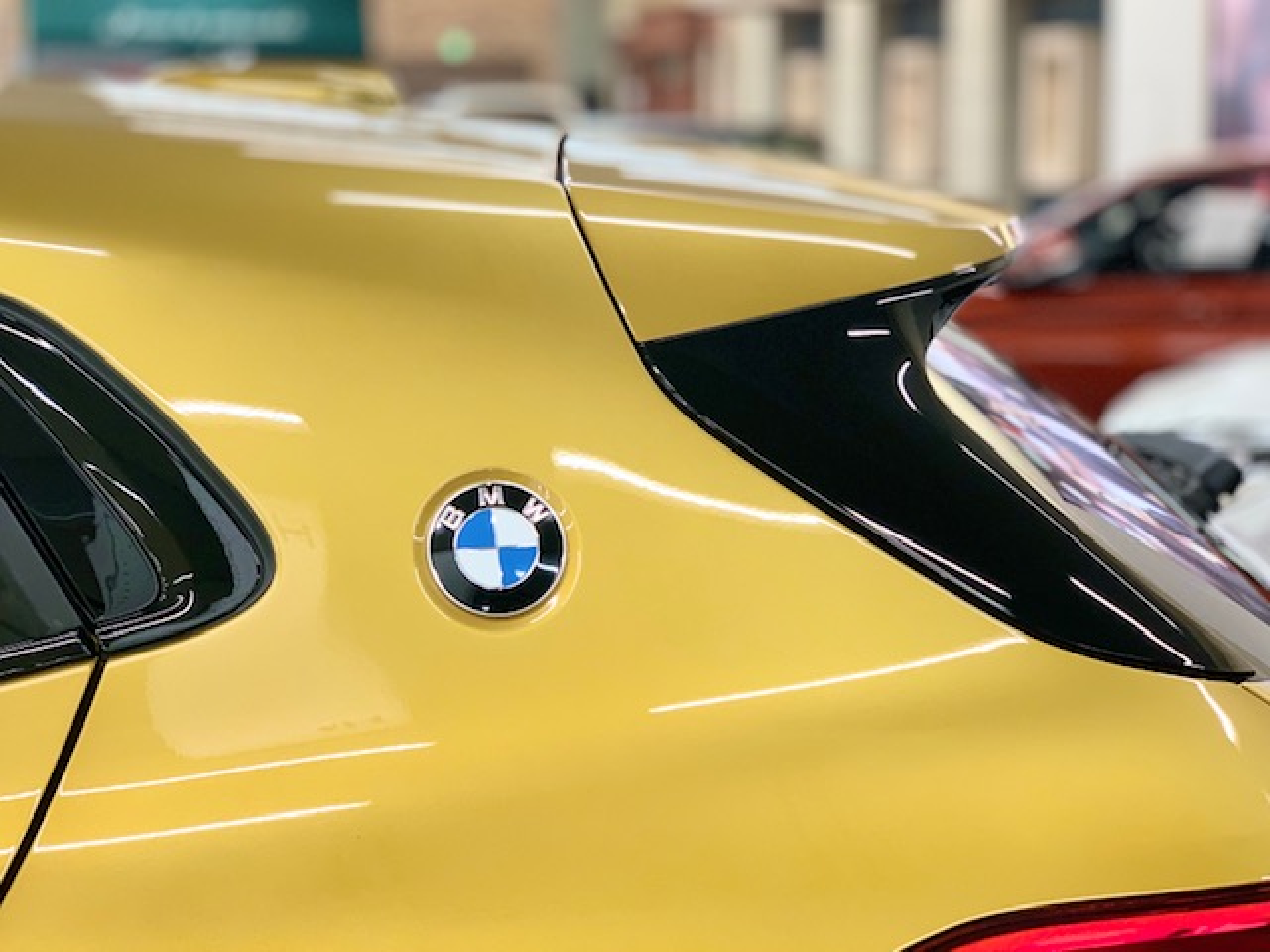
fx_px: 1908
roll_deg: +0.0
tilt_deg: -7.0
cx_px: 635
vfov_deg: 28.0
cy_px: 476
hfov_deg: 36.8
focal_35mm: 52
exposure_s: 1/118
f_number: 2.4
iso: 125
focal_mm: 6
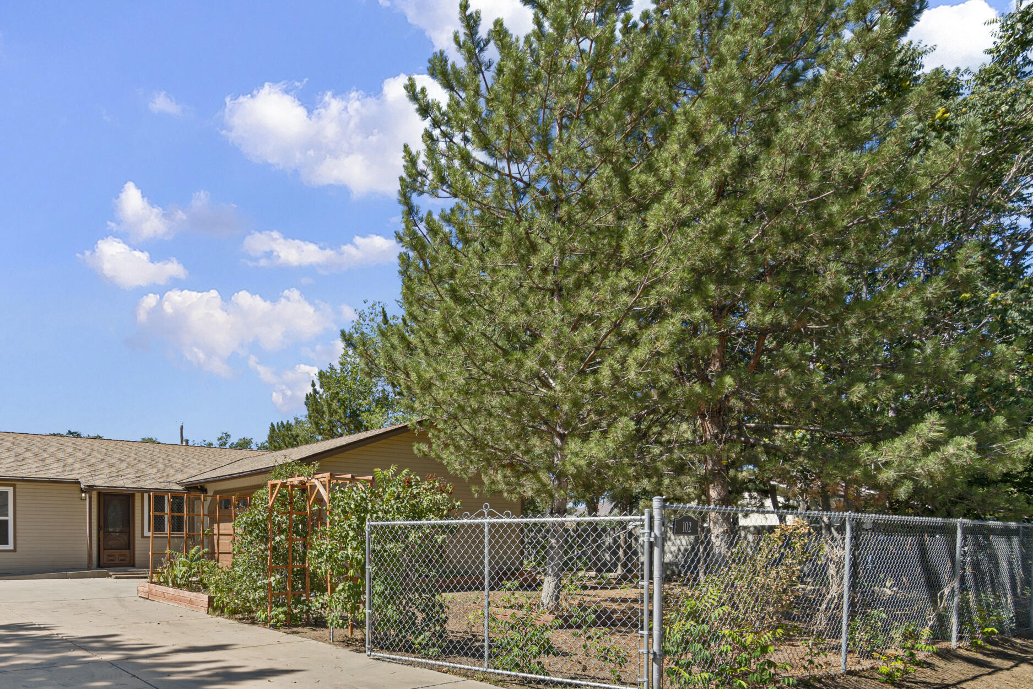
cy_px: 530
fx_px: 689
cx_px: 350
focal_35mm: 24
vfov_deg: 50.6
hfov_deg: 71.7
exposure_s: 1/30
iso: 100
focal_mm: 10
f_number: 8
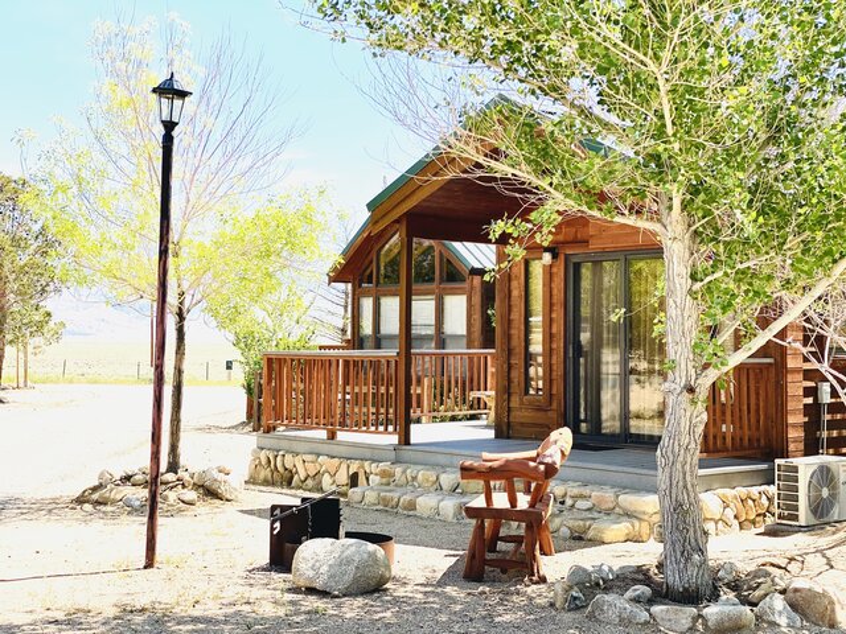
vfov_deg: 28.0
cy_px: 317
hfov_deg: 36.8
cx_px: 423
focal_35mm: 52
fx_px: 1271
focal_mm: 6
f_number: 2
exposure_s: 1/999
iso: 20
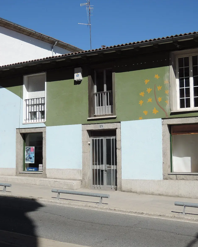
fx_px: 388
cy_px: 124
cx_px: 89
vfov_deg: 35.4
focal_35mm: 53
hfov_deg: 28.6
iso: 80
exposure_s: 1/160
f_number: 3.5
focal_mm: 8.6
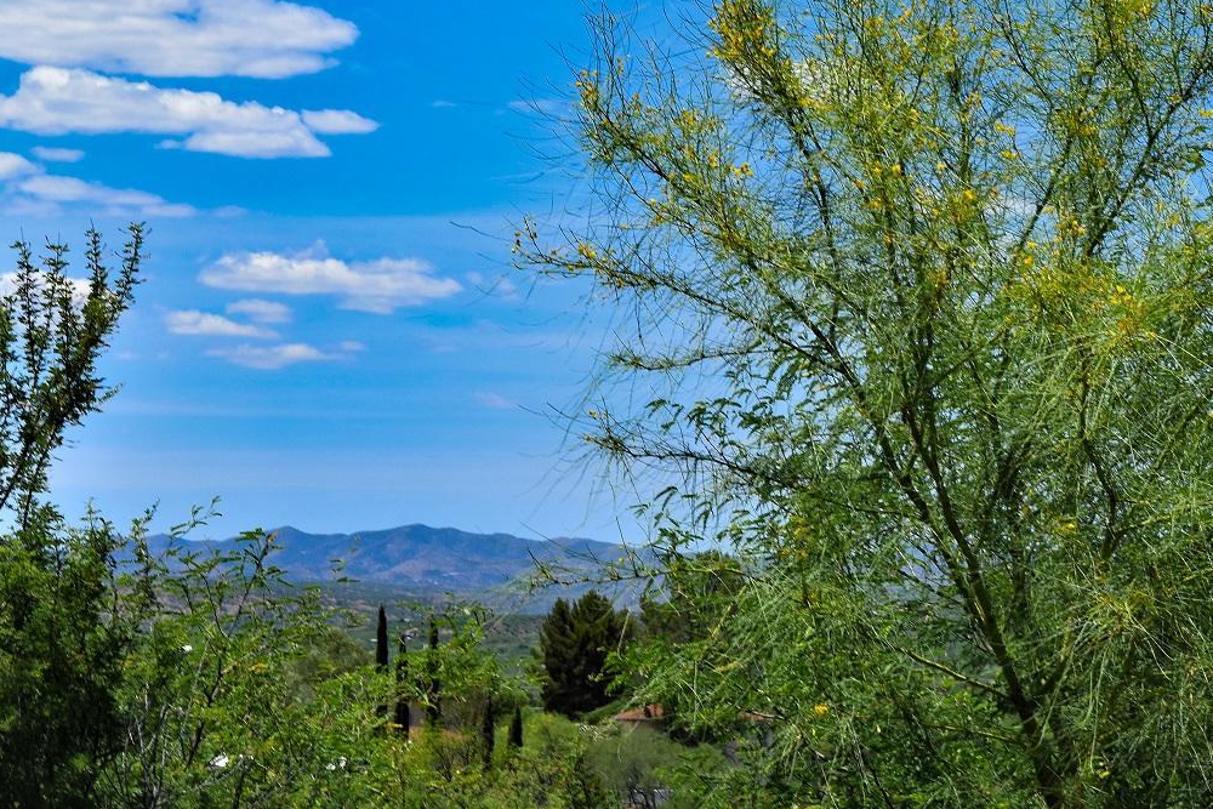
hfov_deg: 16.5
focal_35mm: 124
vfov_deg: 11.1
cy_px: 399
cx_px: 528
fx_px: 4170
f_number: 18
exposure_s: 1/100
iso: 160
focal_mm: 55
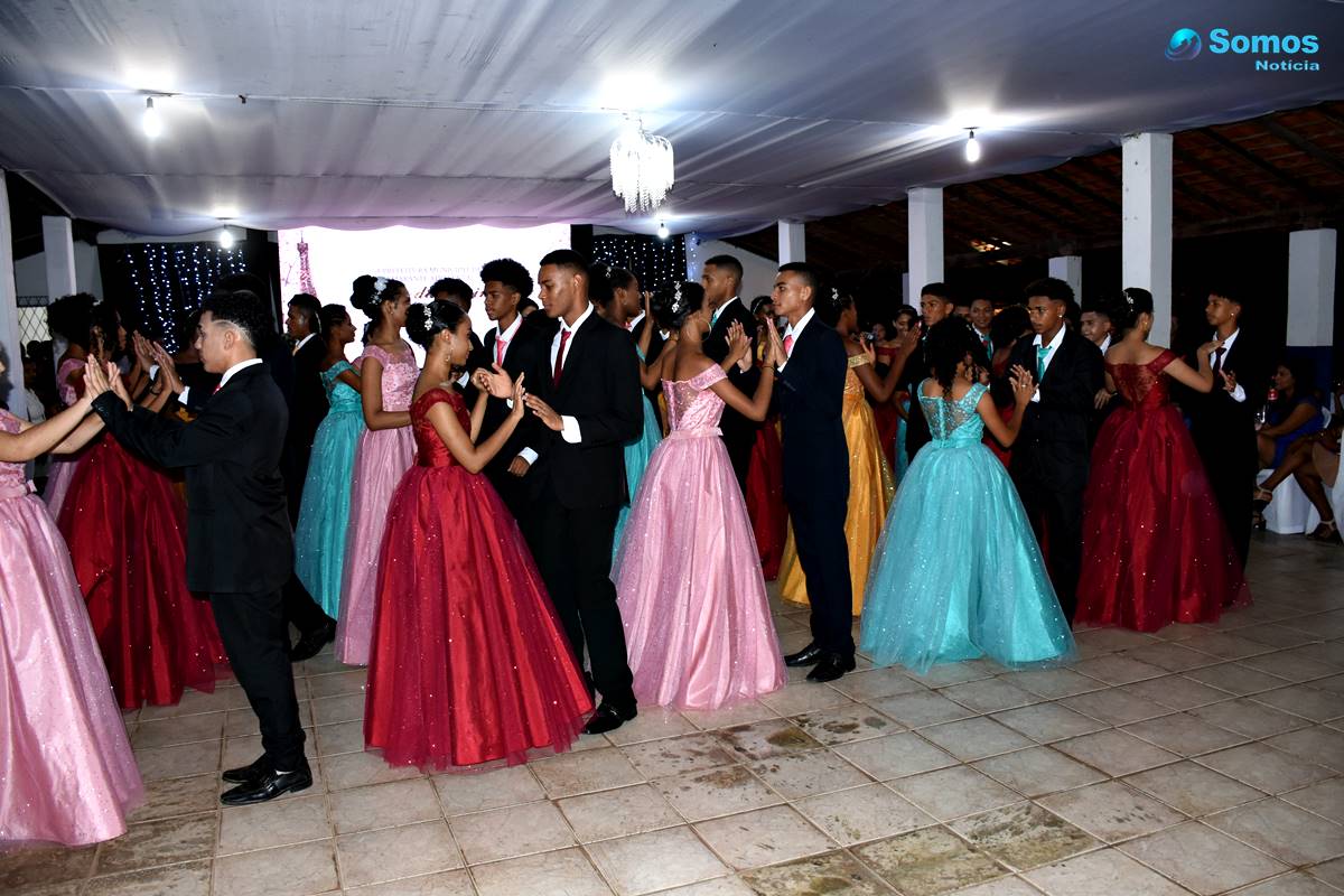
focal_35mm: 27
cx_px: 672
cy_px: 448
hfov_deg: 67.4
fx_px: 1008
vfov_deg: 47.9
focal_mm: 18
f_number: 3.5
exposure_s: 1/100
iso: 1000
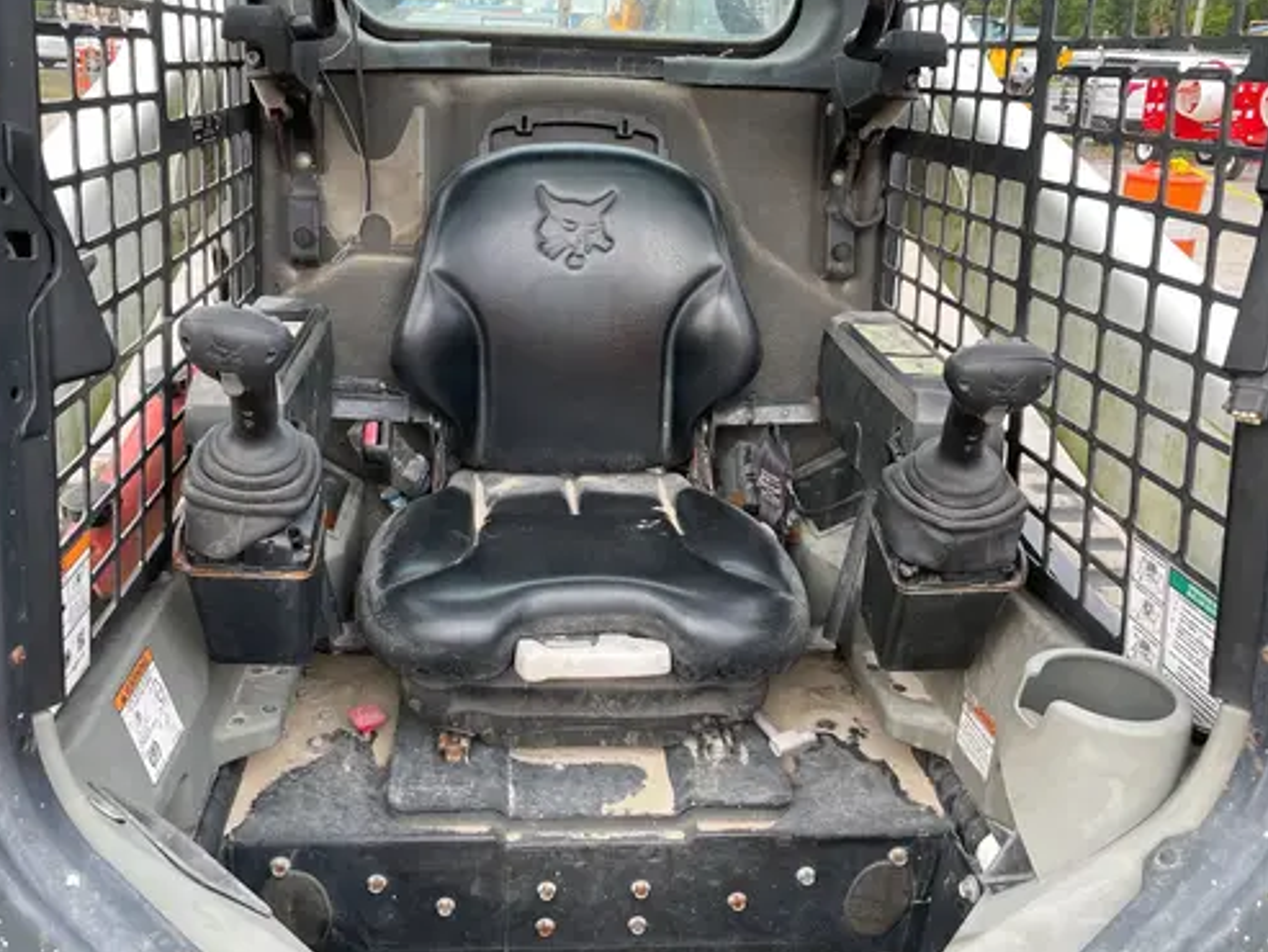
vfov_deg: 48.2
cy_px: 464
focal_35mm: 29
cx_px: 571
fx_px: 1063
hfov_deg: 61.5
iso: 80
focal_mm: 4.2
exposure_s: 1/121
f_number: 1.6
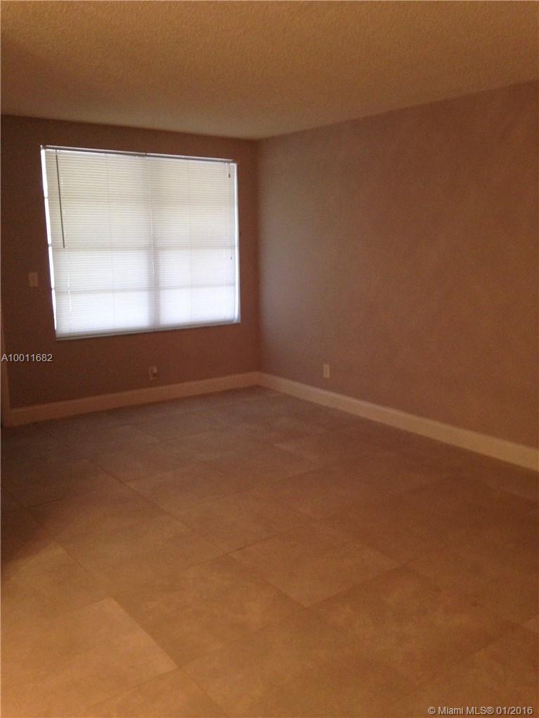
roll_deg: -1.7
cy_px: 359
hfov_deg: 42.9
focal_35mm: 33
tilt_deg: -6.4
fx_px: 685
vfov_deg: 55.4
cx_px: 270
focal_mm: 4.12
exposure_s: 1/20
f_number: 2.4
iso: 200
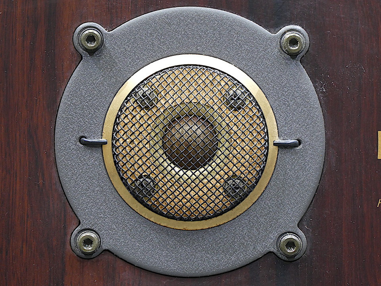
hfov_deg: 6.6
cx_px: 190
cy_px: 143
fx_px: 3302
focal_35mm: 300
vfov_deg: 5.0
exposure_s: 1/1.3
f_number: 5.8
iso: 200
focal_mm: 53.8
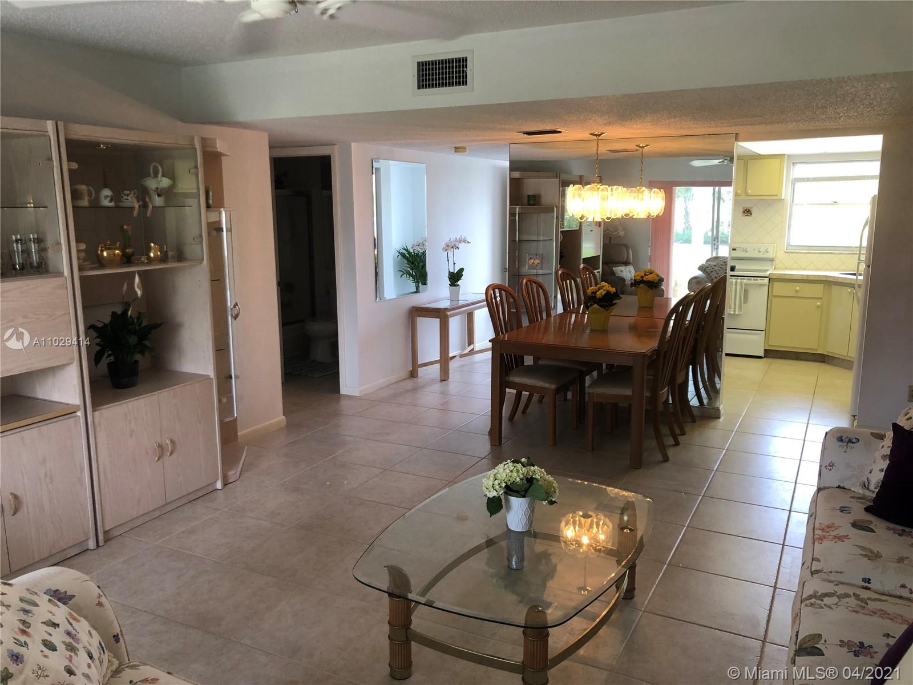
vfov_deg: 49.7
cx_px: 456
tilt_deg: -10.7
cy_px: 342
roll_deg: +1.3
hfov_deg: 63.4
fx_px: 739
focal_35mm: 28
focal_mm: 4
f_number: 1.8
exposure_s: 1/30
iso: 32
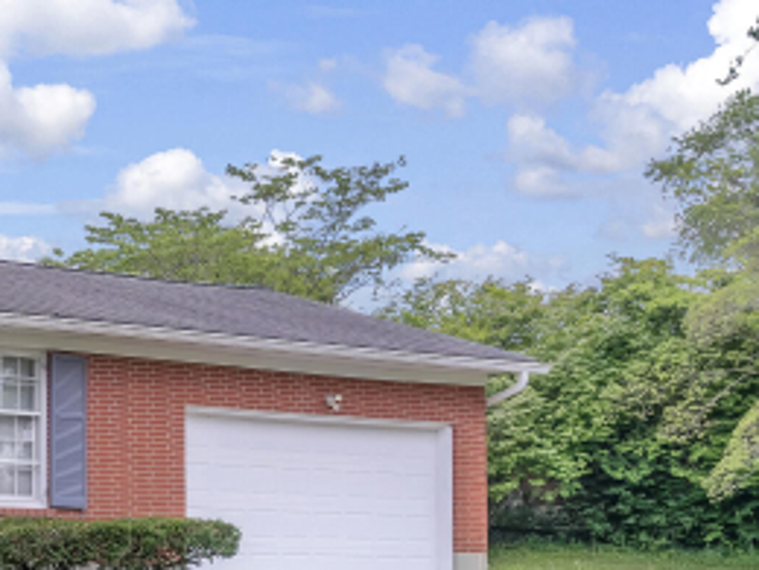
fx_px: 2127
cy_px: 319
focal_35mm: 97
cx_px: -315
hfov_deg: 18.4
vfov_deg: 15.2
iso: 125
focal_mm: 35
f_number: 4
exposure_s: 1/250
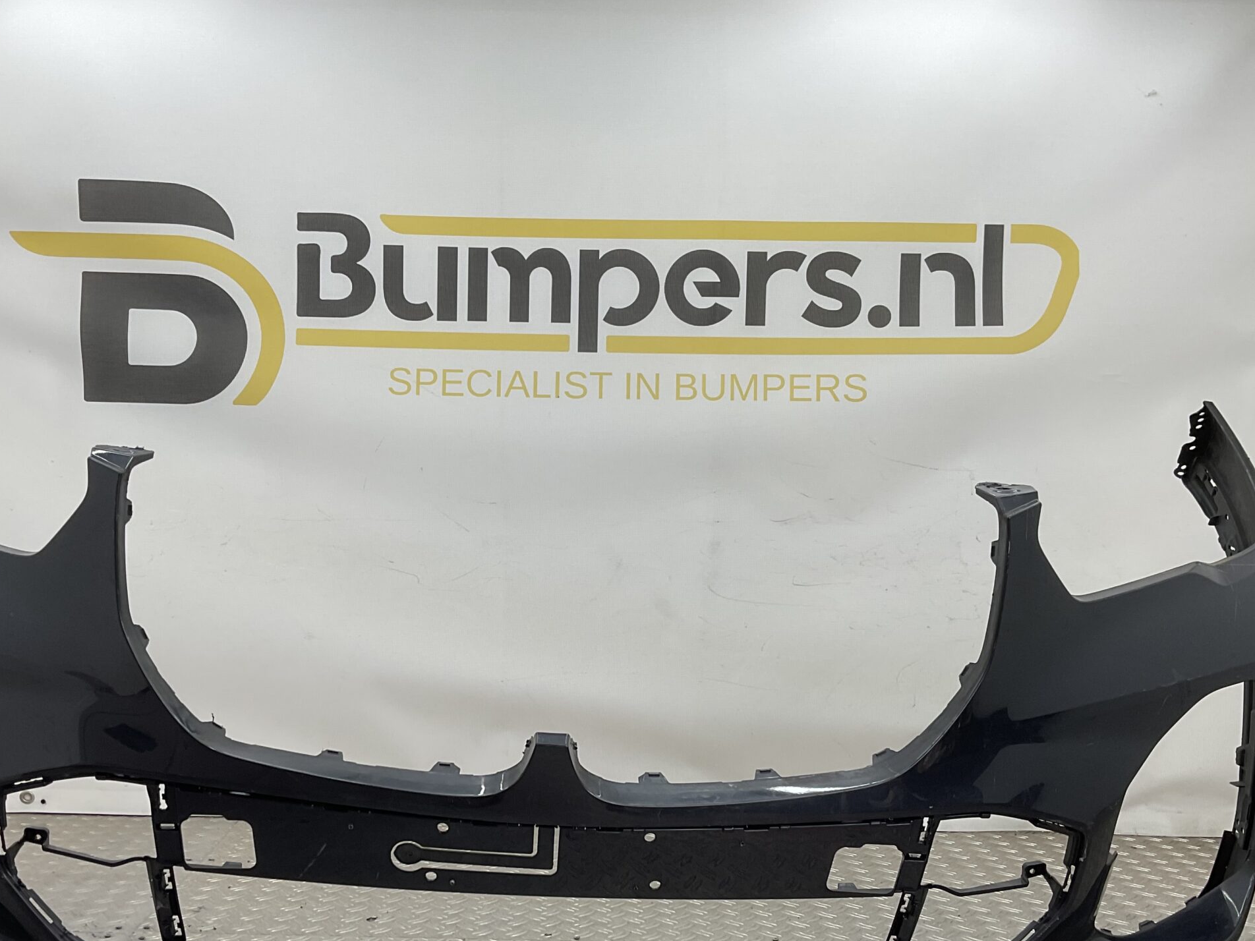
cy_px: 619
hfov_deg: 47.8
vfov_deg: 36.5
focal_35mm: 39
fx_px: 1414
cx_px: 570
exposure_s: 1/120
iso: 16
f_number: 1.8
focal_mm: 3
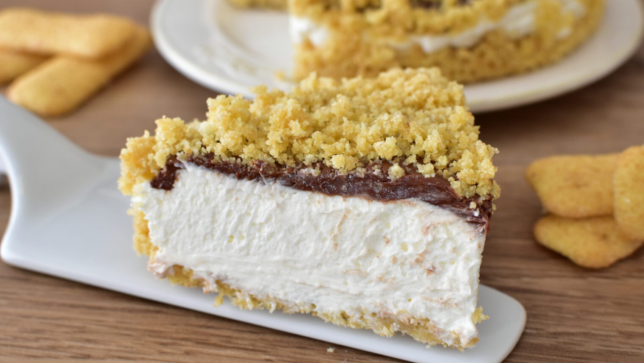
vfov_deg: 21.6
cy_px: 188
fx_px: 948
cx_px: 322
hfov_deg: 37.5
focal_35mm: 56
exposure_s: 1/20
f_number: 5
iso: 1250
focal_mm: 35
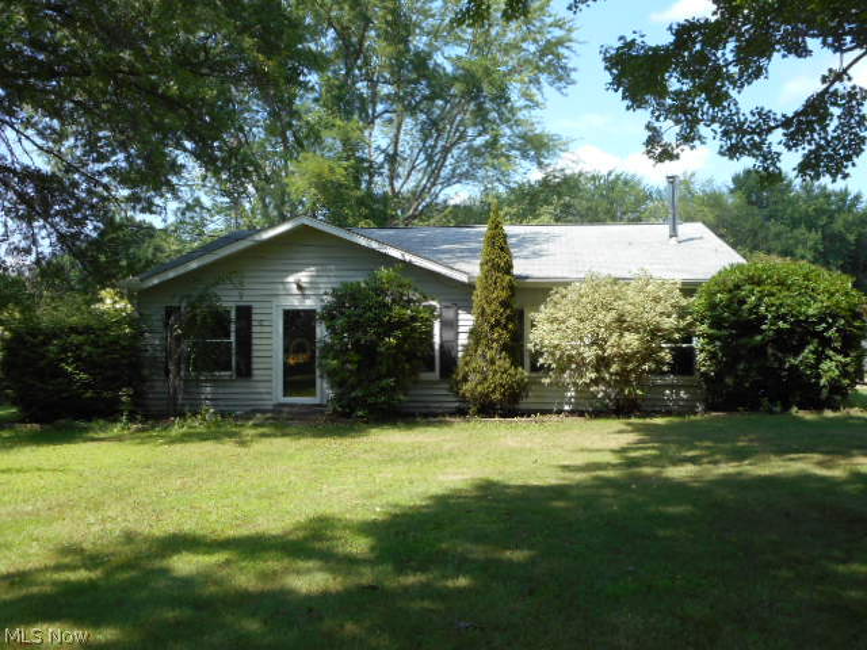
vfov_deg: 36.8
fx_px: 977
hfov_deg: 47.9
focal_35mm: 39
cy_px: 325
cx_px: 434
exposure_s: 1/200
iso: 80
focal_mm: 6.9
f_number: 4.5
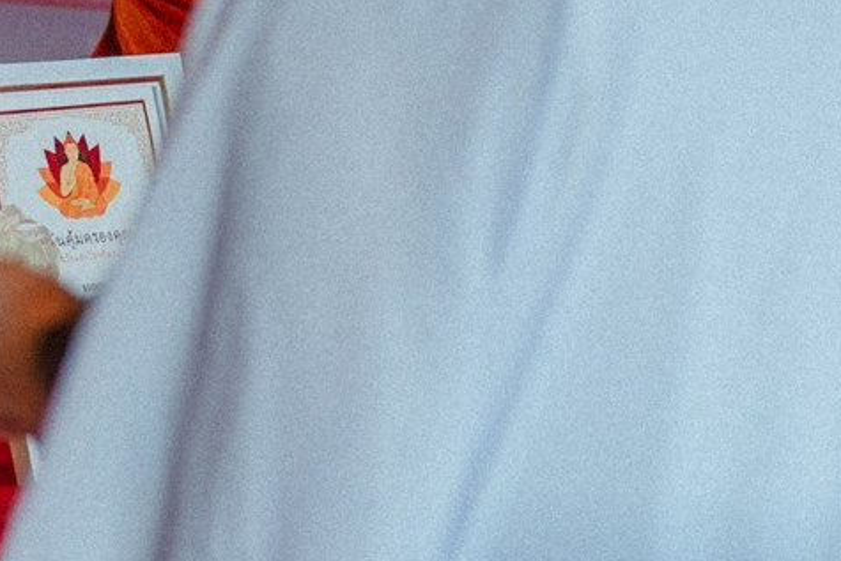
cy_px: -63
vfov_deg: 5.7
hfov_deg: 8.4
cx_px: -234
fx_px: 5655
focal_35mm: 242
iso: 5000
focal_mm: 50
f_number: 2
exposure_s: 1/400
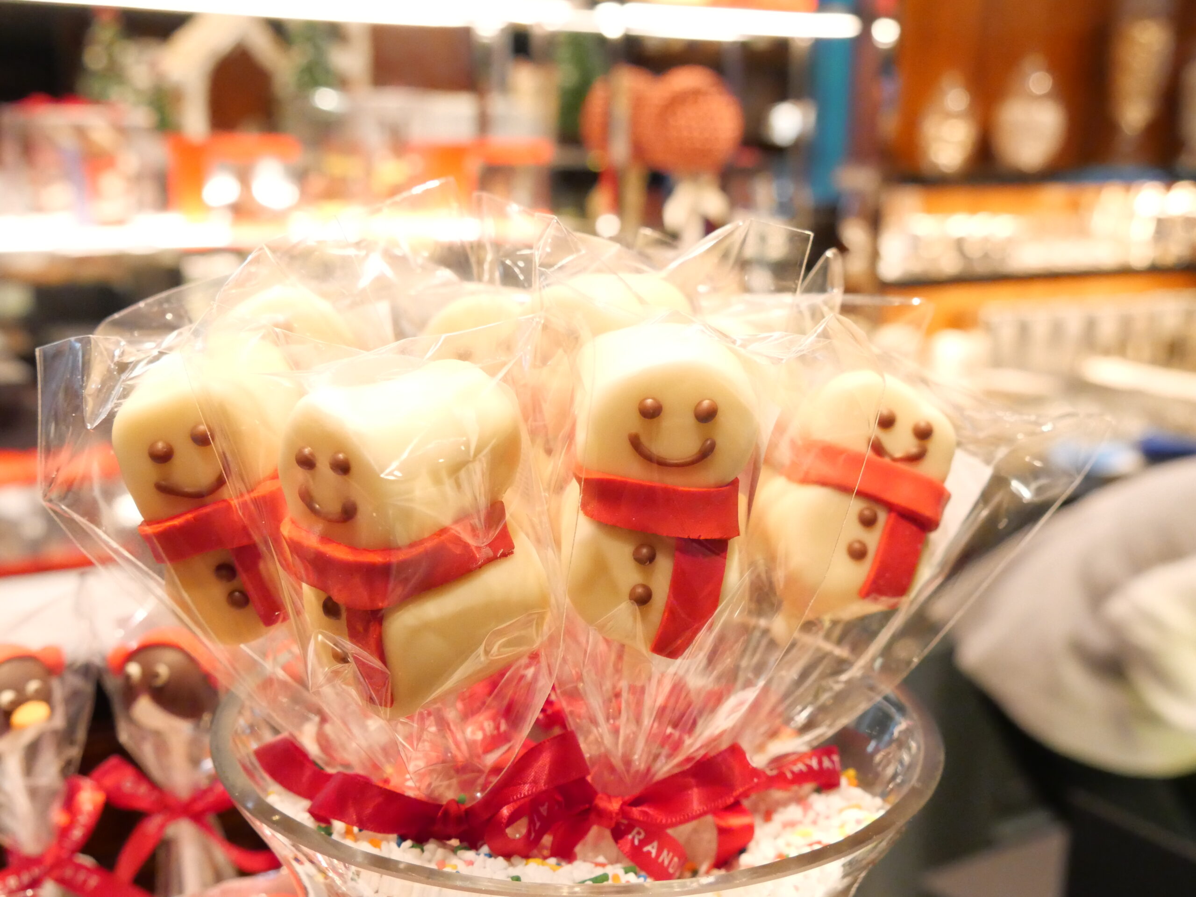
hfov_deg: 44.8
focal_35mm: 42
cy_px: 448
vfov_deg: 34.3
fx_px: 1451
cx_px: 598
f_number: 5
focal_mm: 21
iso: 5000
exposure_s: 1/80
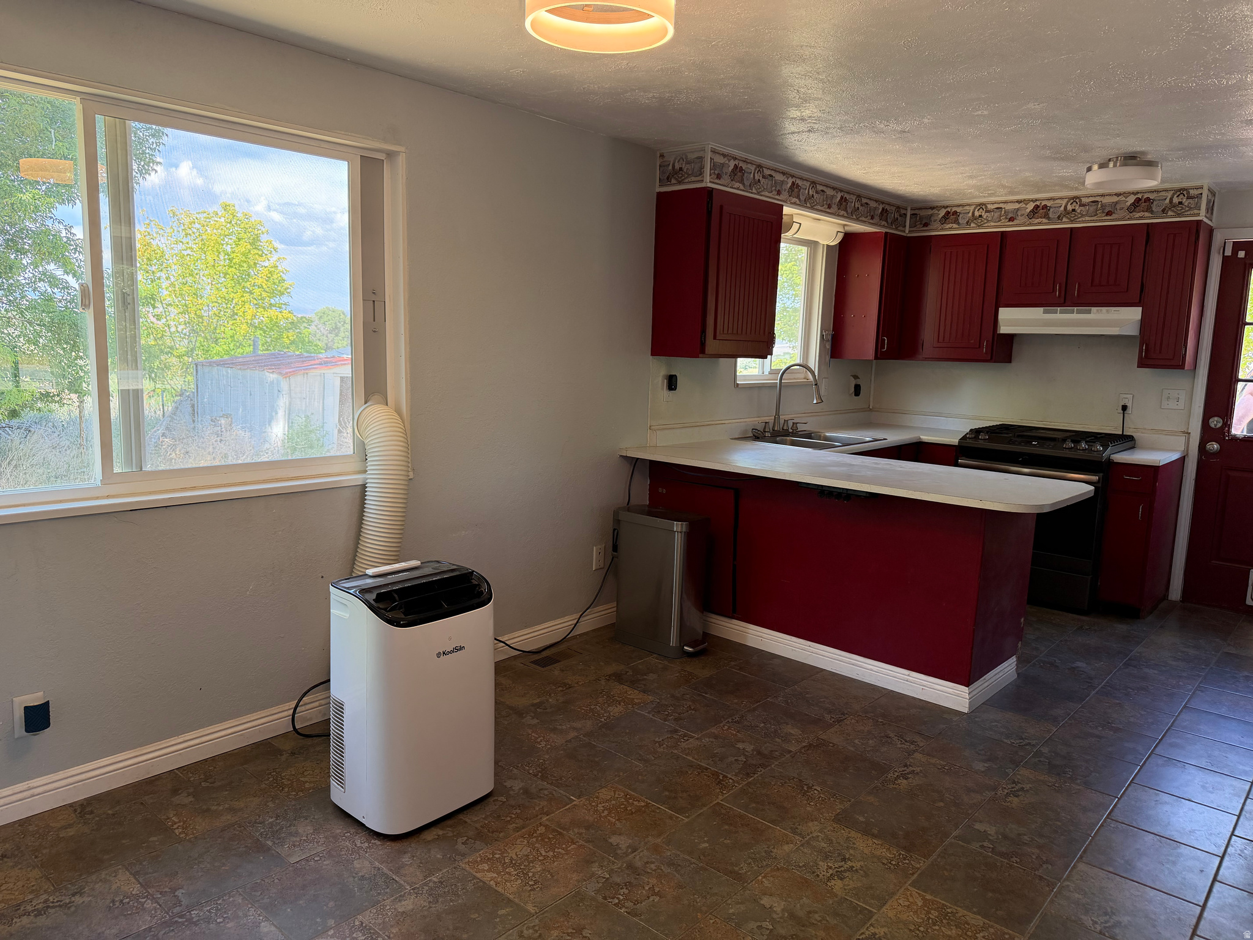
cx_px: 626
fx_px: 869
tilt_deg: -8.3
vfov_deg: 56.8
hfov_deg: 71.6
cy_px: 470
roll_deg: -2.1
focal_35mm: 24
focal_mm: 6.76
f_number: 1.78
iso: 200
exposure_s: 1/208
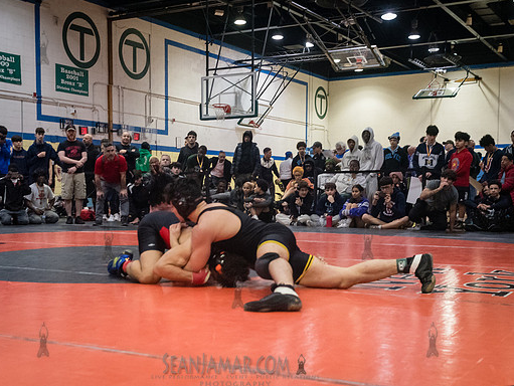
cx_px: 228
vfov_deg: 30.2
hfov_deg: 39.6
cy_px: 232
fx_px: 713
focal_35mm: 48
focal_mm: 35
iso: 8000
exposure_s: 1/400
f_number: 4
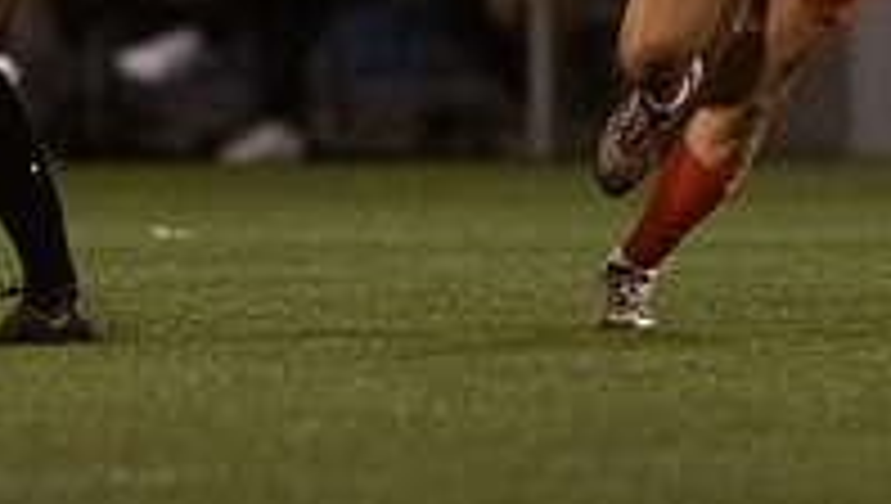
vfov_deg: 0.9
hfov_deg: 1.6
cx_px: -284
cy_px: -34
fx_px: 32695
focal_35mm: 1382
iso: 8000
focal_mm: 300
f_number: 3.2
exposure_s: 1/640
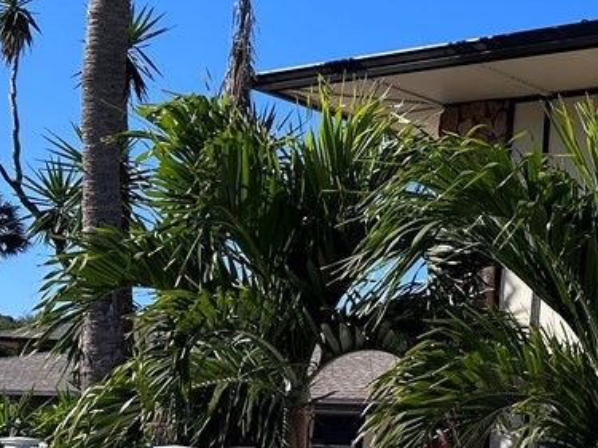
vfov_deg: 20.7
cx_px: 734
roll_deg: -2.9
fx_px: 1226
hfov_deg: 24.6
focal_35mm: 71
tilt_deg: +8.6
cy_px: 279
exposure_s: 1/4831
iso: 50
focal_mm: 5.7
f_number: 1.5
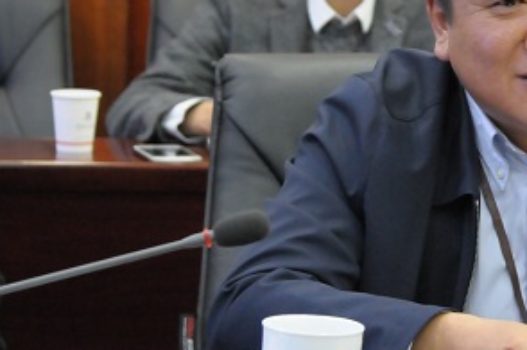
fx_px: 2718
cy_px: 102
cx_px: 475
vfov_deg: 7.4
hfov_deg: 11.0
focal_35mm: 186
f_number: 4.2
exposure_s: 1/60
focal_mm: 52
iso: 2500
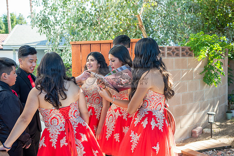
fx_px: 358
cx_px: 117
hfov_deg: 36.2
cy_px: 78
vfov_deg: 24.6
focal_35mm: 55
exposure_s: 1/200
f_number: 5
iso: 400
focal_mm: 55
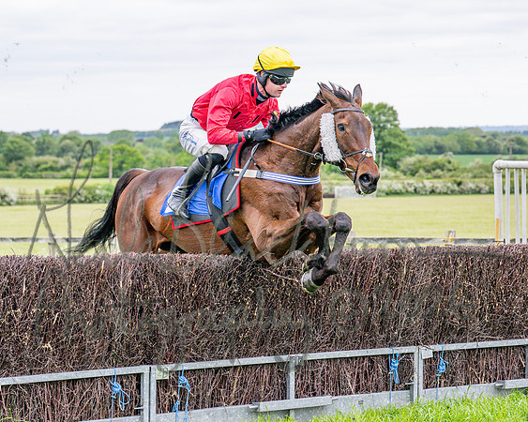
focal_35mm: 112
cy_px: 189
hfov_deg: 17.1
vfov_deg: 13.7
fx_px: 1757
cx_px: 268
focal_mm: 70
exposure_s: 1/2000
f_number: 4
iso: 400
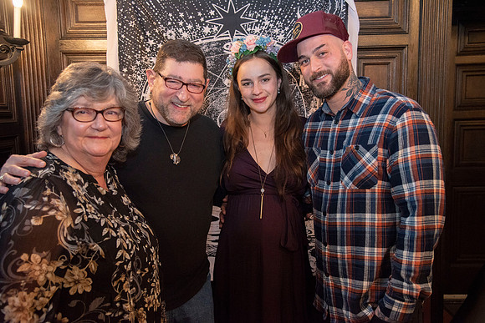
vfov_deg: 37.9
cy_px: 162
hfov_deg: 54.4
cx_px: 242
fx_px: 472
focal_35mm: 35
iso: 3200
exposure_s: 1/200
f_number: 4
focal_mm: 35
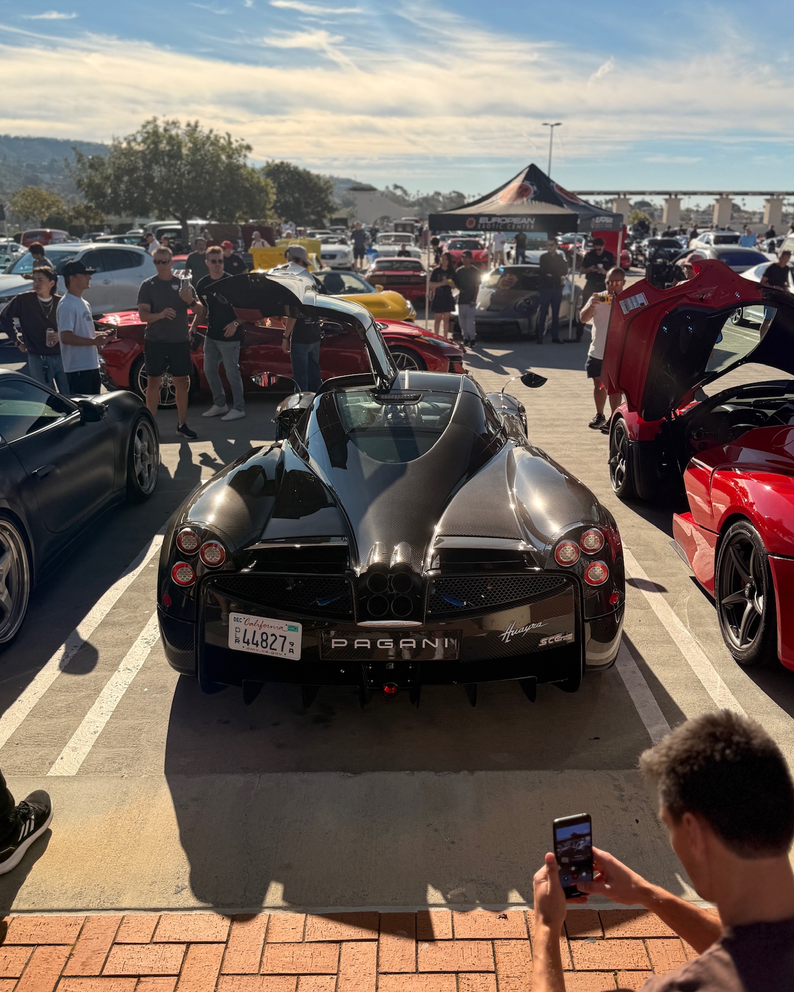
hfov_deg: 51.5
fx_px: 822
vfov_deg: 62.2
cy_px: 473
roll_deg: +0.1
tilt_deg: -17.3
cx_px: 410
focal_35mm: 28
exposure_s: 1/3145
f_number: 1.78
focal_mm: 6.76
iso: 80
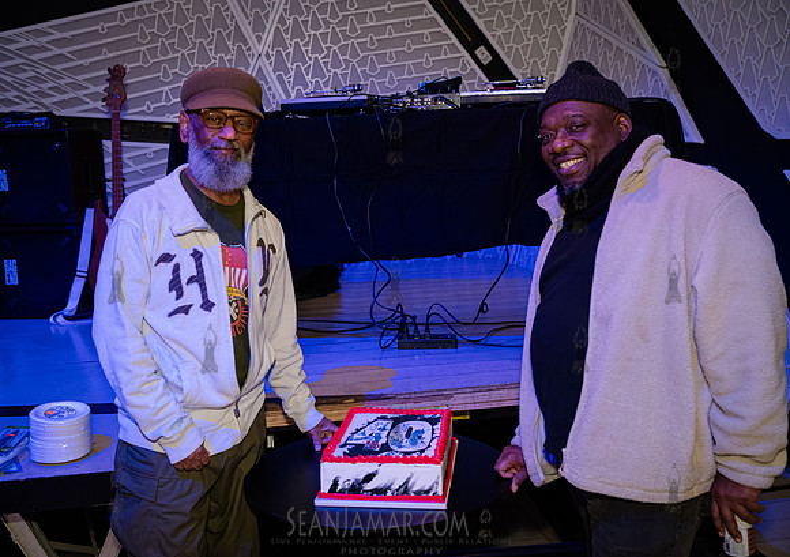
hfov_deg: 51.8
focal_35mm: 36
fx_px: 813
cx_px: 372
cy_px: 278
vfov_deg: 37.8
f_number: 3.5
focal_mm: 35
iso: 10000
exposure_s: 1/400
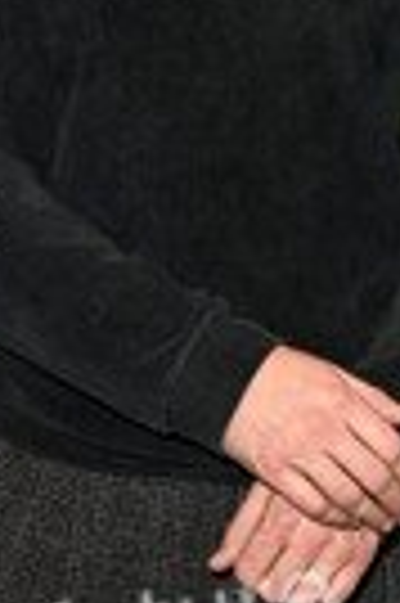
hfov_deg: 6.7
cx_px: 247
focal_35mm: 203
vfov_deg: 10.1
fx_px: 3392
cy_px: 4
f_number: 5.6
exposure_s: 1/250
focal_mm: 68
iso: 500
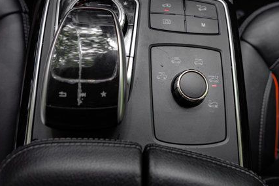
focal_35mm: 36
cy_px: 50
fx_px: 279
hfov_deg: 52.9
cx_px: 159
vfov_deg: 36.2
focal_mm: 24
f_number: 4
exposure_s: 1/200
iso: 1250
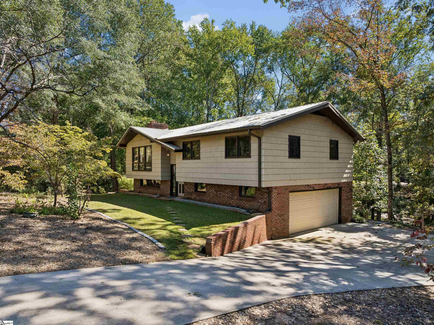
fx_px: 301
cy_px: 162
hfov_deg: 71.6
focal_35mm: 24
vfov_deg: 56.8
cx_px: 217
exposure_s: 1/60
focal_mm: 12.3
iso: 160
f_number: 2.8
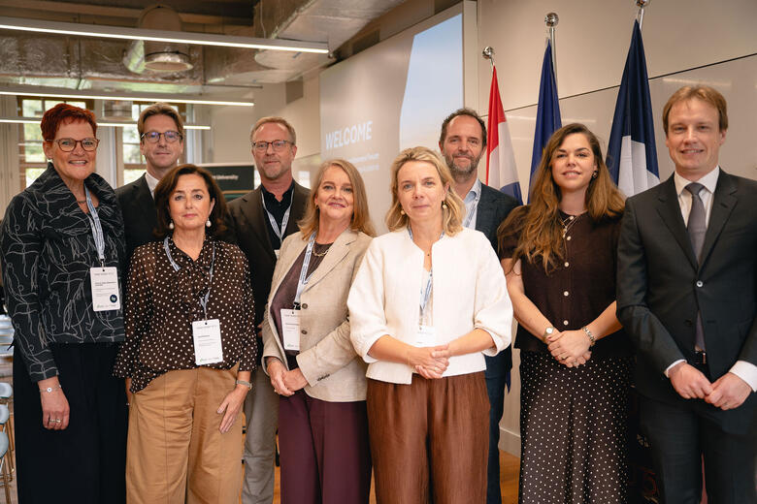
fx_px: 774
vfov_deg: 36.1
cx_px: 378
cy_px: 252
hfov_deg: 52.1
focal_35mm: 37
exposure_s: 1/100
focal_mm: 36.8
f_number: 2.8
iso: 200
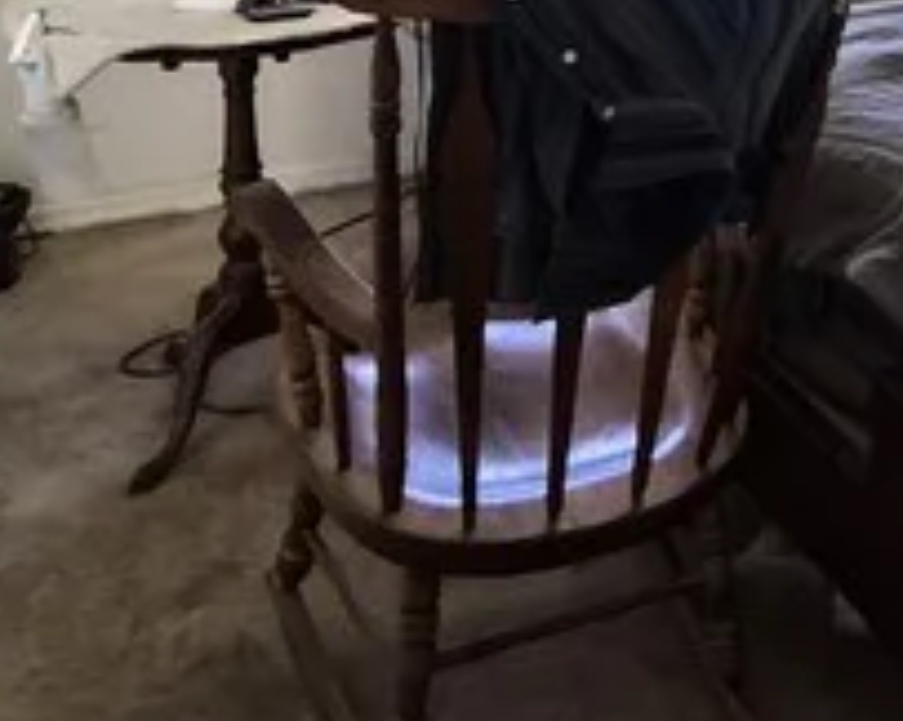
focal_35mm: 64
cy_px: -218
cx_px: 1005
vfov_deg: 21.5
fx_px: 1709
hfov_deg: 27.0
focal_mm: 1.7
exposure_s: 1/60
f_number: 2.2
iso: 320
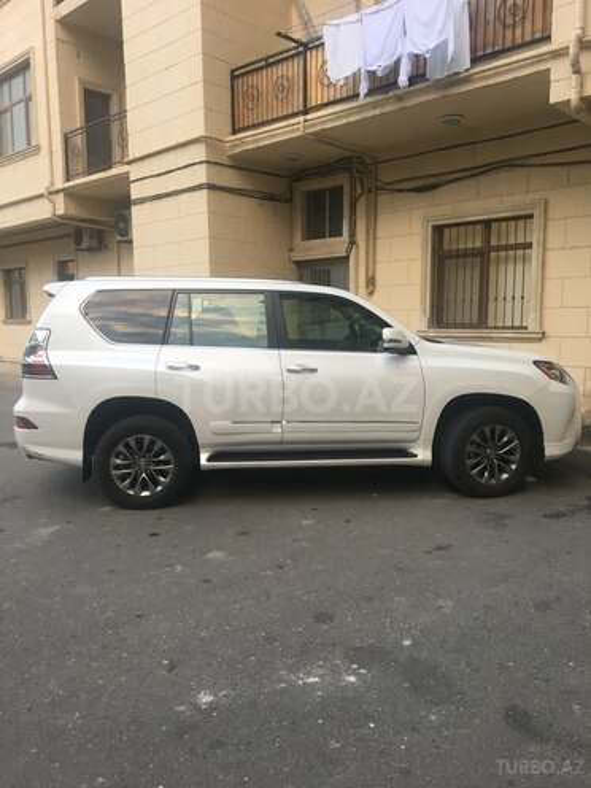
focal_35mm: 29
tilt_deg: -6.8
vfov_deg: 61.7
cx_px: 296
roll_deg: +0.4
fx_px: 660
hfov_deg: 48.2
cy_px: 394
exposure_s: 1/33
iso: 25
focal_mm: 4.15
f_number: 2.2
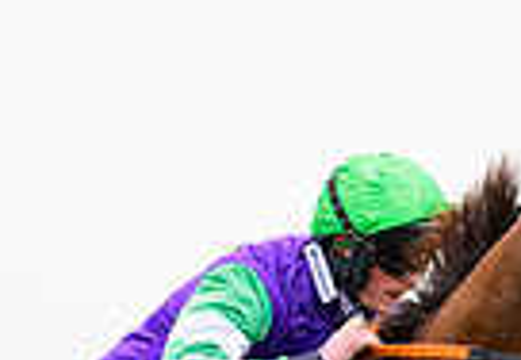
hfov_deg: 3.2
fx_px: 9338
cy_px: 678
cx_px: 388
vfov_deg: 2.2
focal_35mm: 638
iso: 1600
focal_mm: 130
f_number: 5.6
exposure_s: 1/1600
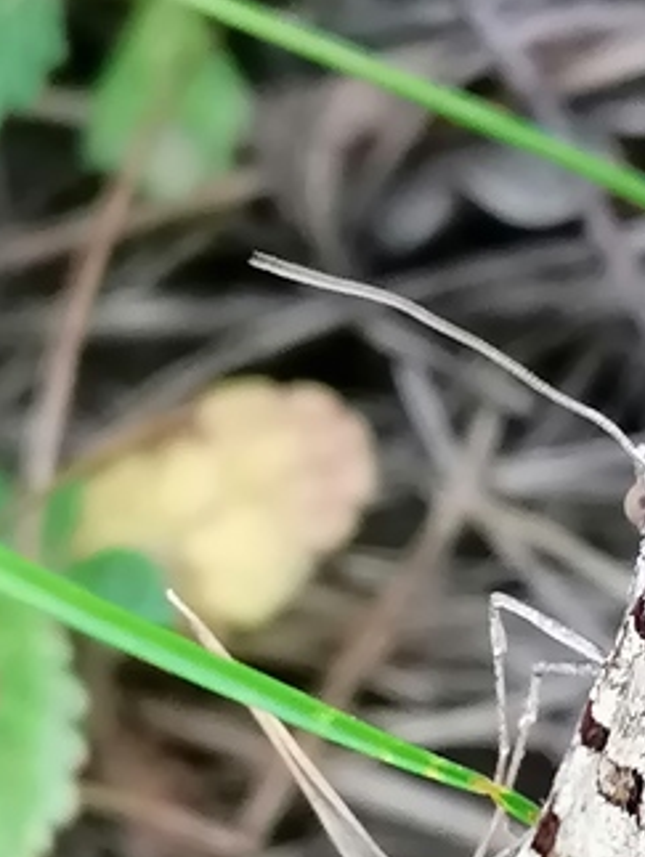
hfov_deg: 8.0
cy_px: 679
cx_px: 608
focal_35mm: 186
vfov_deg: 10.6
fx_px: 4612
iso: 160
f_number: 1.8
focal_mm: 4.75
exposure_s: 1/33.3
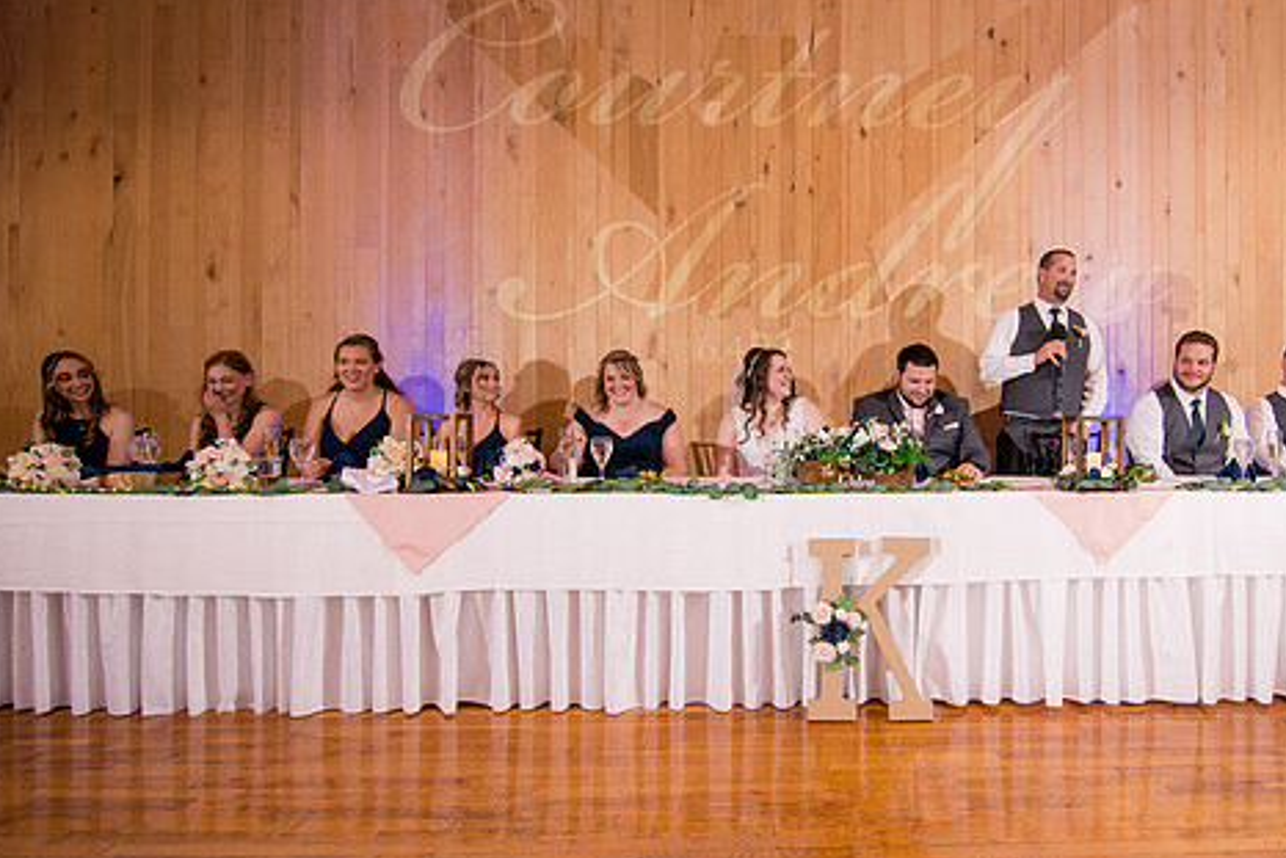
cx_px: 814
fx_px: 786
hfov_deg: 77.0
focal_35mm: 22
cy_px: 409
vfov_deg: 57.2
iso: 1000
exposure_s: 1/200
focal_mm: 16
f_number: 5
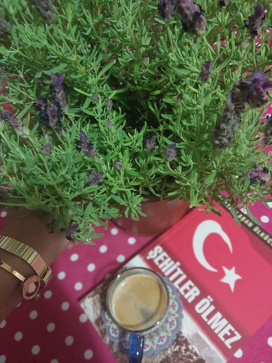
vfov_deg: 60.0
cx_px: 136
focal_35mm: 30
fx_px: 314
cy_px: 182
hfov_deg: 46.8
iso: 500
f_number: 1.8
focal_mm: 4.6
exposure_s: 1/17
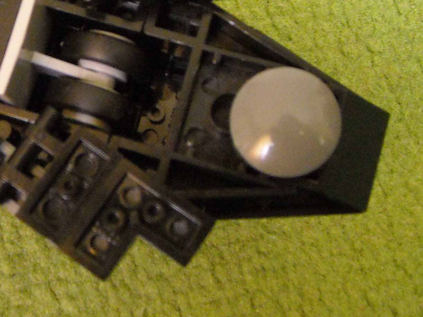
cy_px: 41
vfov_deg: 16.6
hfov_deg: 21.8
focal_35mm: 88
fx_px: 1075
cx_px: 44
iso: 400
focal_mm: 5.7
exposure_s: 1/14
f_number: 2.8
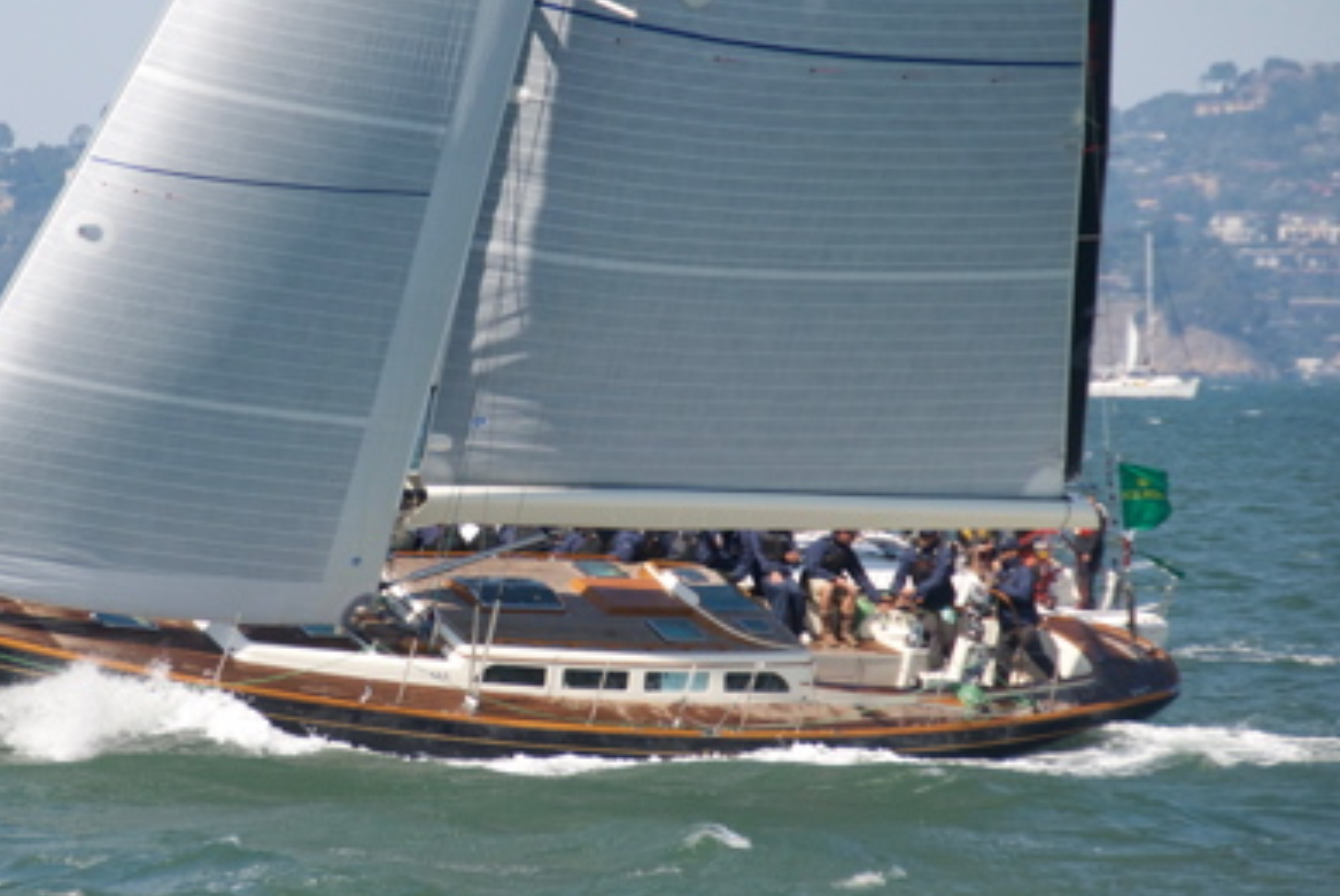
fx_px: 12925
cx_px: 455
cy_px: 315
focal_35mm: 347
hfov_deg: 5.9
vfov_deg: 4.0
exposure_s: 1/1000
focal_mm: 150
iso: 320
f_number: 5.6
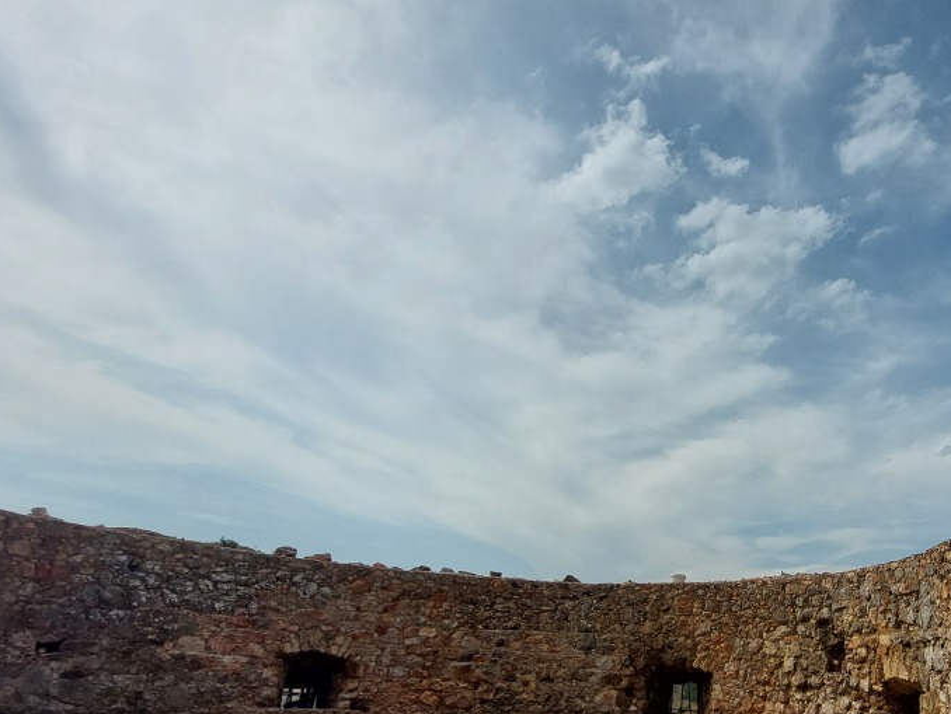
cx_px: 727
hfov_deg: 68.5
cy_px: 473
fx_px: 632
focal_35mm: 23
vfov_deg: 57.7
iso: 64
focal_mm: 1.74
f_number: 2.2
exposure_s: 1/3639
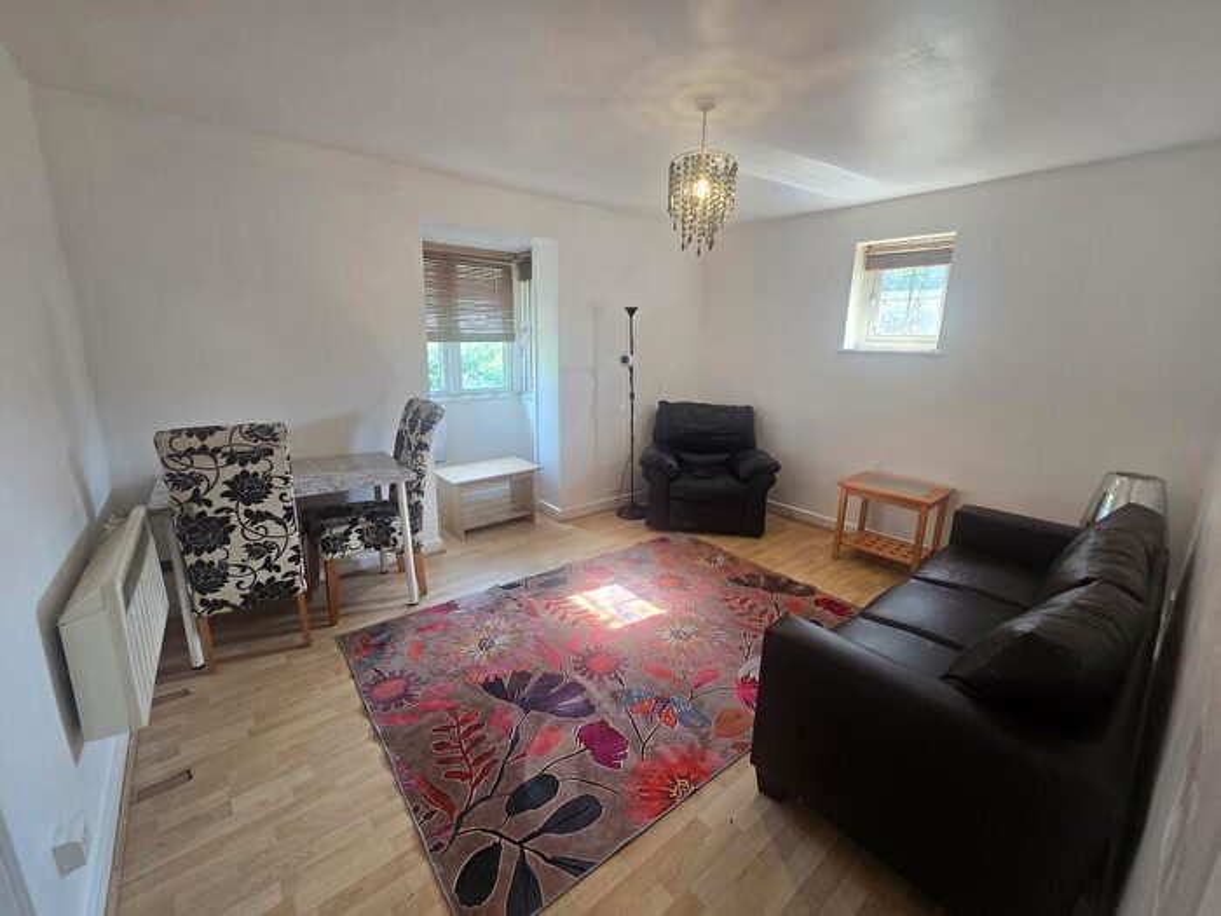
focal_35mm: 13
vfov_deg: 89.9
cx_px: 610
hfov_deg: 106.2
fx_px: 459
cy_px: 458
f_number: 2.2
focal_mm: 2.2
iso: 100
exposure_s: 1/60
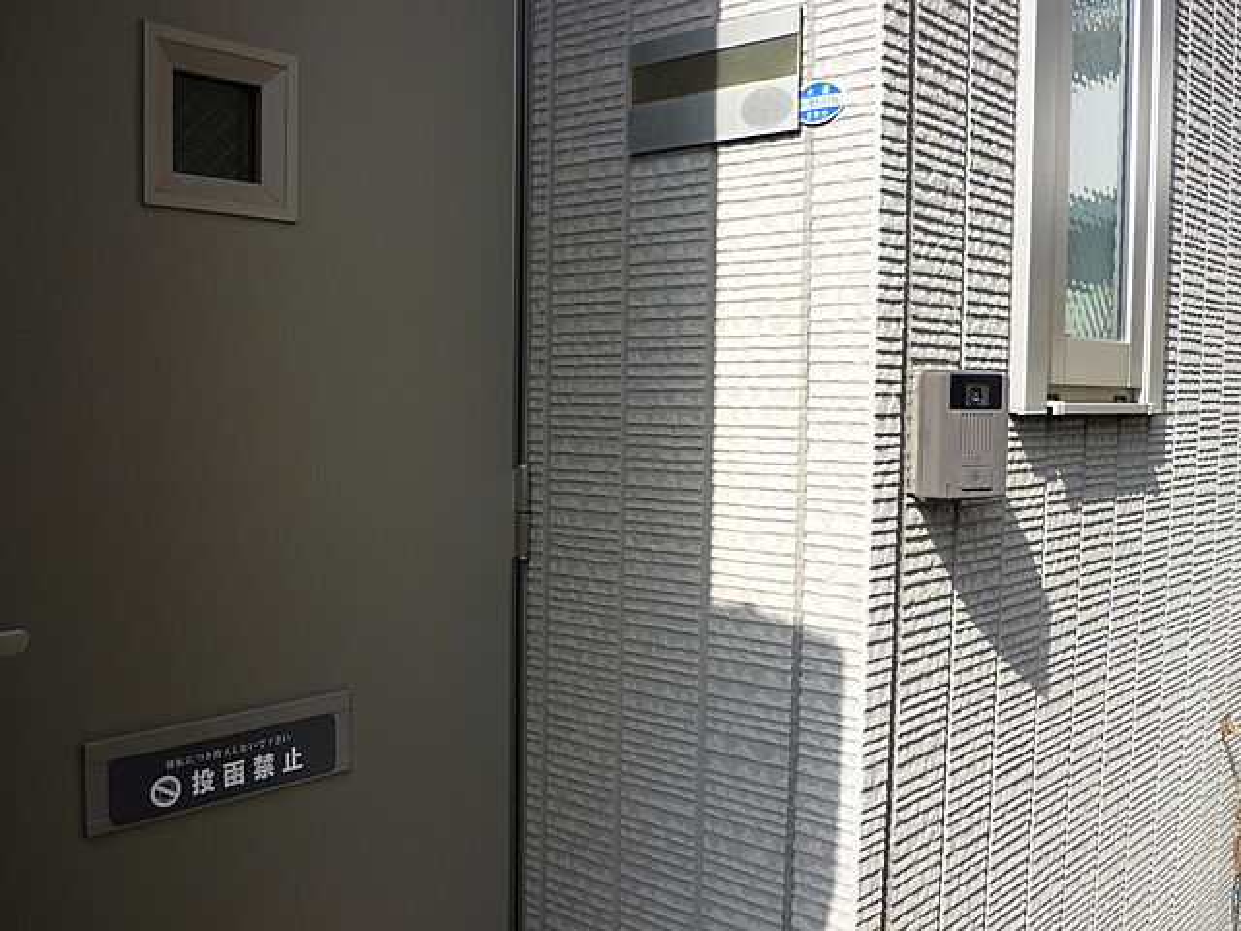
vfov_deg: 42.9
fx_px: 1183
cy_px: 466
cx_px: 620
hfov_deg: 55.4
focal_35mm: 33
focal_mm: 5.5
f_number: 2.8
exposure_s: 1/400
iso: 100
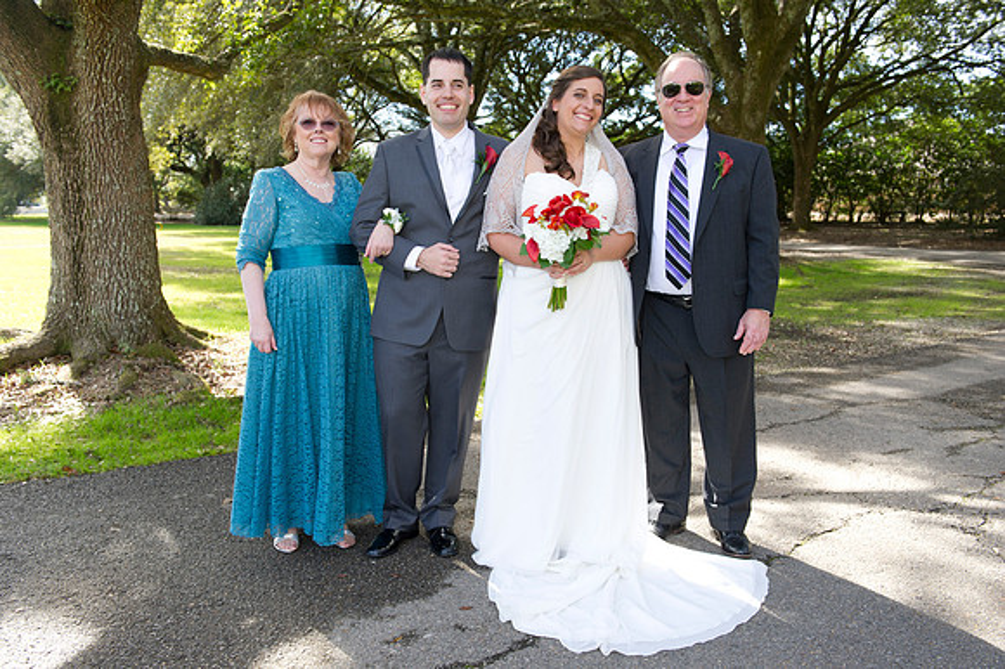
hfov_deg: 58.7
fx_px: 893
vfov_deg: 41.1
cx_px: 502
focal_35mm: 32
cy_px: 334
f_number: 5.6
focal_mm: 32
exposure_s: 1/125
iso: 320
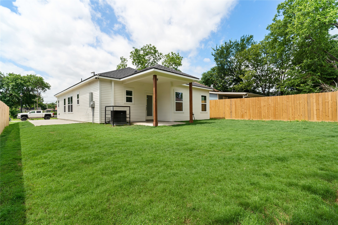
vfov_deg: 73.8
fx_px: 150
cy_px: 112
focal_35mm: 16
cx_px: 169
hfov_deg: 96.7
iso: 100
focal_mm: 16
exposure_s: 1/100
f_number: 10
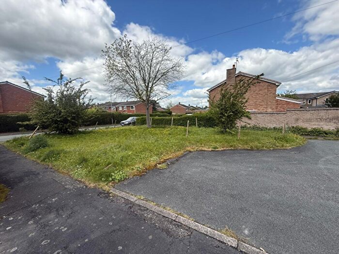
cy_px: 127
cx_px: 170
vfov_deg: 85.7
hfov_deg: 102.1
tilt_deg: -6.5
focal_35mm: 14
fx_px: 137
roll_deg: +0.6
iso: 64
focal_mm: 2.22
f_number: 2.2
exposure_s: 1/1497
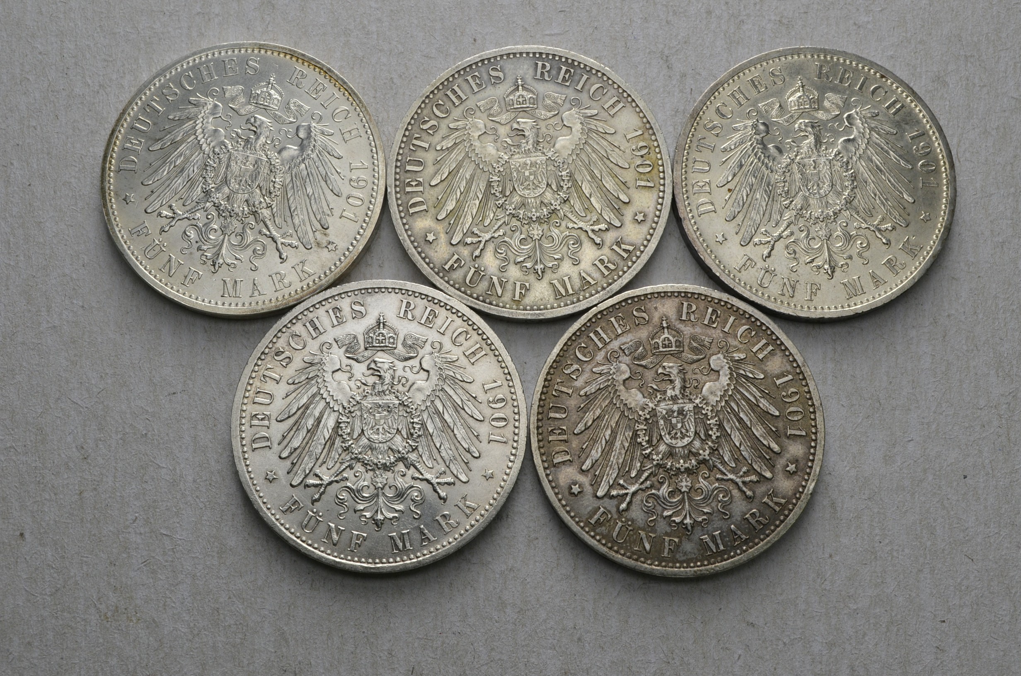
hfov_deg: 39.0
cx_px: 510
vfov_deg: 26.4
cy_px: 338
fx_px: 1443
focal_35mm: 51
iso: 400
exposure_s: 1/200
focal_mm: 34
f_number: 14
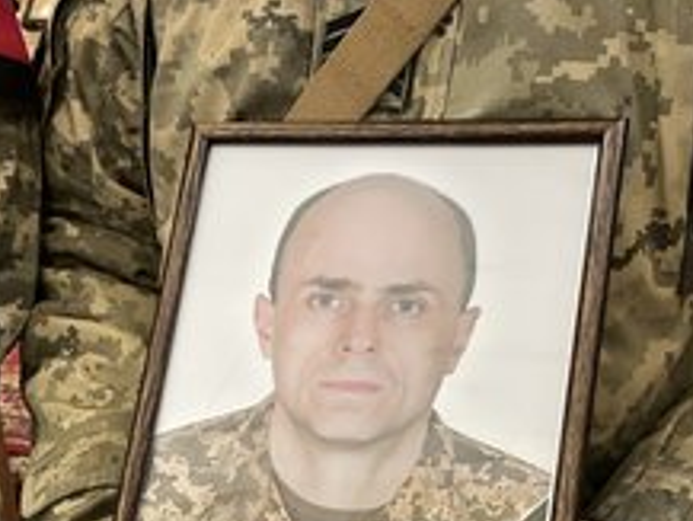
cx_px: 275
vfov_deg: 29.0
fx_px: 961
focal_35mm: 48
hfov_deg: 39.5
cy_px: 473
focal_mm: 4.2
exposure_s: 1/50
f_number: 1.6
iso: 400
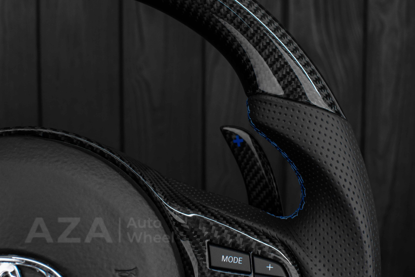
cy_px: 138
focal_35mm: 52
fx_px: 605
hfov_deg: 37.8
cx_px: 208
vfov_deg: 25.8
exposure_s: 1/125
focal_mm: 35
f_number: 6.3
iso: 500
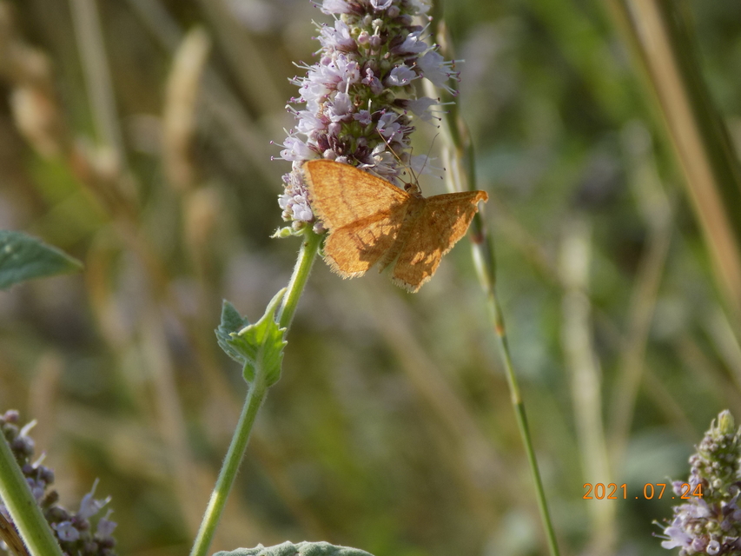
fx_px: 2526
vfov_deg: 12.6
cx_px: 370
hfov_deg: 16.7
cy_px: 278
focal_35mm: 118
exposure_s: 1/400
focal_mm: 20.9
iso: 80
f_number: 4.8
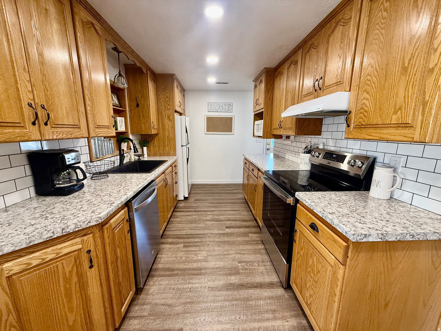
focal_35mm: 14
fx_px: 178
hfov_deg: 102.1
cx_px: 220
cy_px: 166
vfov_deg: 85.7
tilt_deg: -11.4
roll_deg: -0.3
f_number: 2.2
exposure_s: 1/60
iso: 200
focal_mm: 2.22
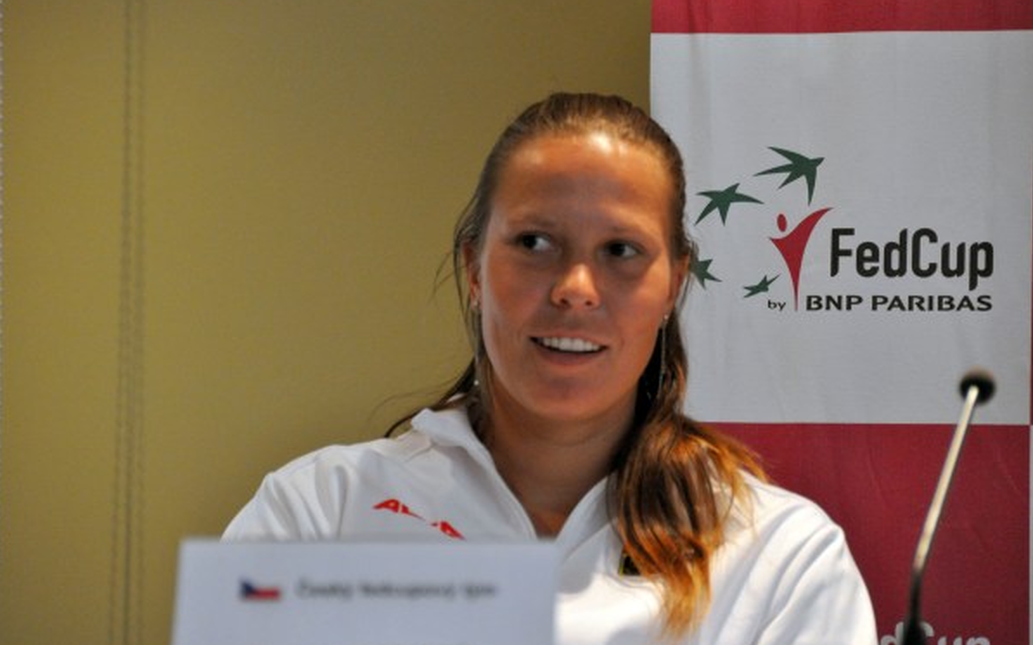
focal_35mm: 261
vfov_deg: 5.0
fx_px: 7347
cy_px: 323
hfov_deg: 8.0
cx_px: 516
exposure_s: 1/80
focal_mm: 170
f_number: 5.6
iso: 1600
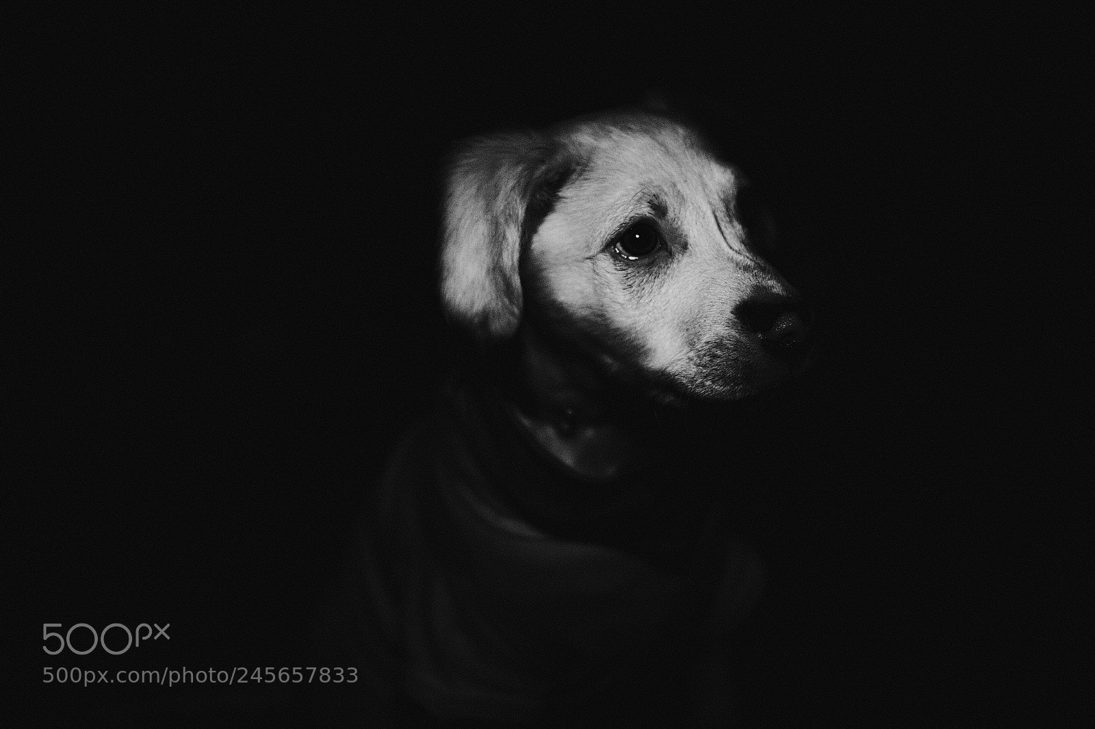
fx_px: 1612
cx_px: 548
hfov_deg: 37.5
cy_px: 364
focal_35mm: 53
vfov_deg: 25.5
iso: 800
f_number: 1.4
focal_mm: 35
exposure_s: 1/125
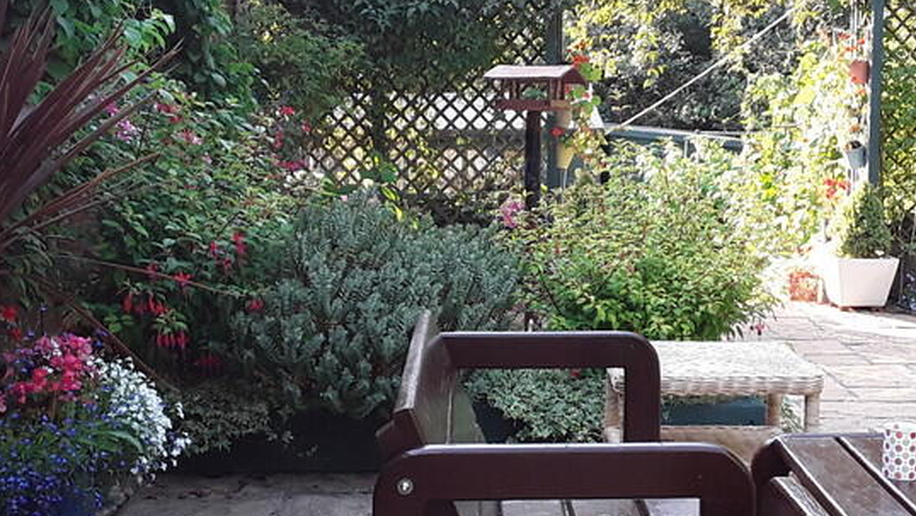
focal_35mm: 56
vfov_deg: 21.4
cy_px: 349
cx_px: 538
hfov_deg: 37.1
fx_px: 1361
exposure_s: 1/100
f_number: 1.9
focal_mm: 2.91
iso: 50
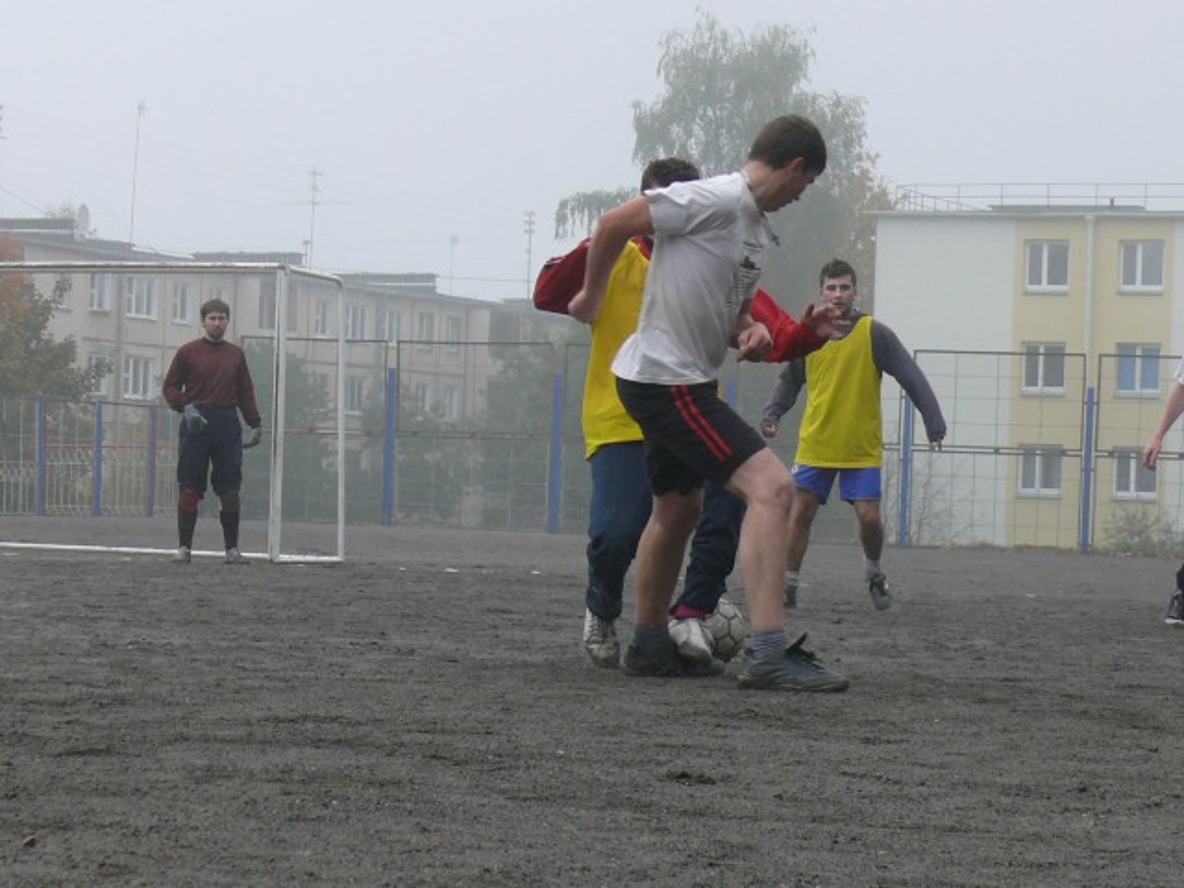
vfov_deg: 12.5
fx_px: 4070
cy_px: 444
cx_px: 592
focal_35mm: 119
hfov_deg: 16.6
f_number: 3.2
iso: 160
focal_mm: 14.5
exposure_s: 1/500
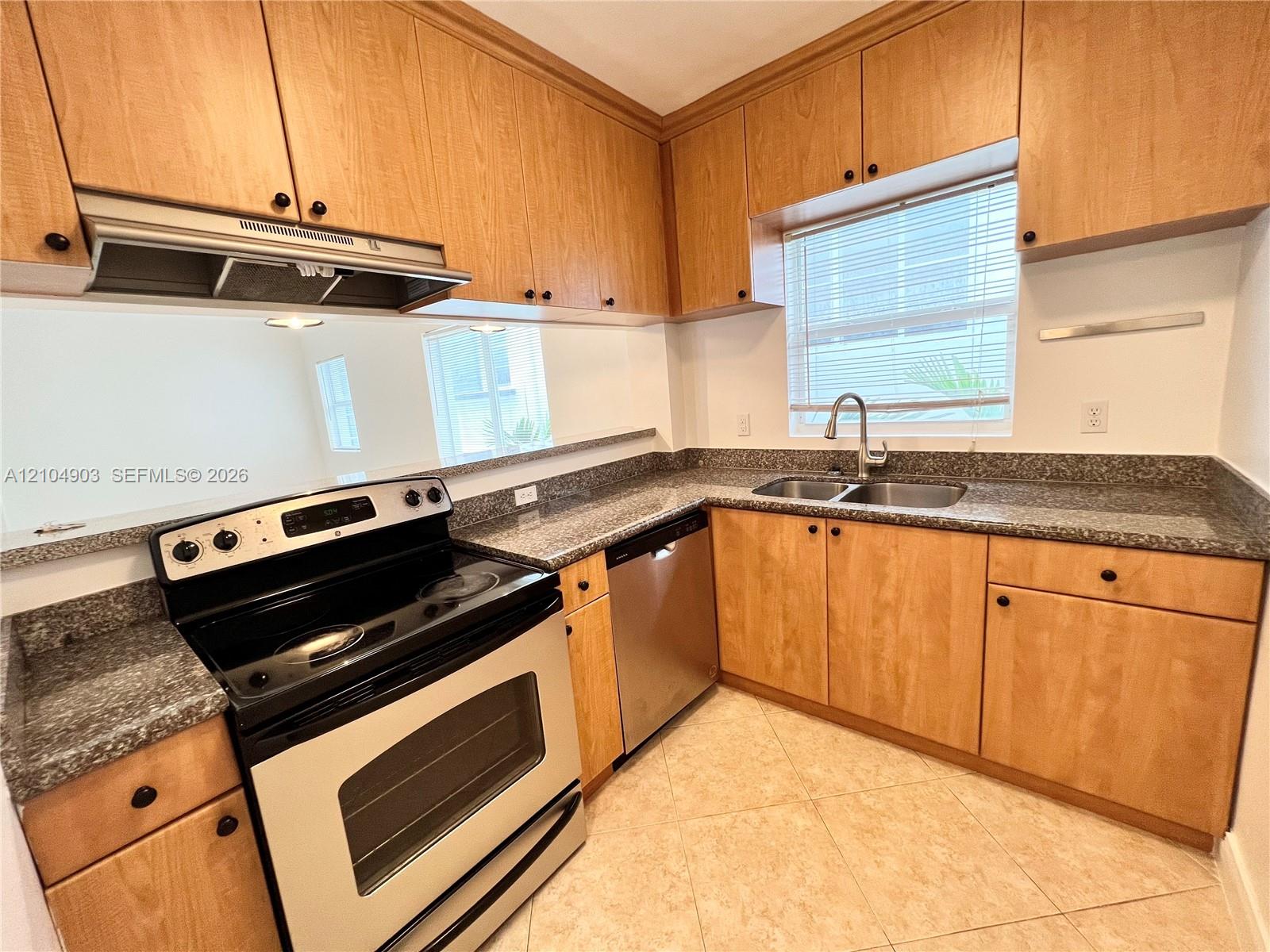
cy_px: 476
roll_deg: +5.1
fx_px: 477
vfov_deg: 89.9
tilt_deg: -9.8
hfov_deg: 106.2
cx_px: 635
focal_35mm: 13
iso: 125
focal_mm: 1.57
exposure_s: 1/120
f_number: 1.8
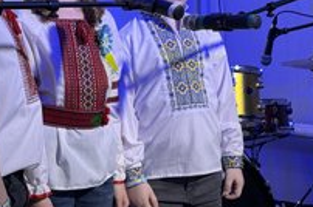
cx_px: 143
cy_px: 56
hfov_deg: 20.6
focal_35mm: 99
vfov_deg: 13.7
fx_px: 859
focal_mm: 6.86
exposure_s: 1/60
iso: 64
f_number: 1.78
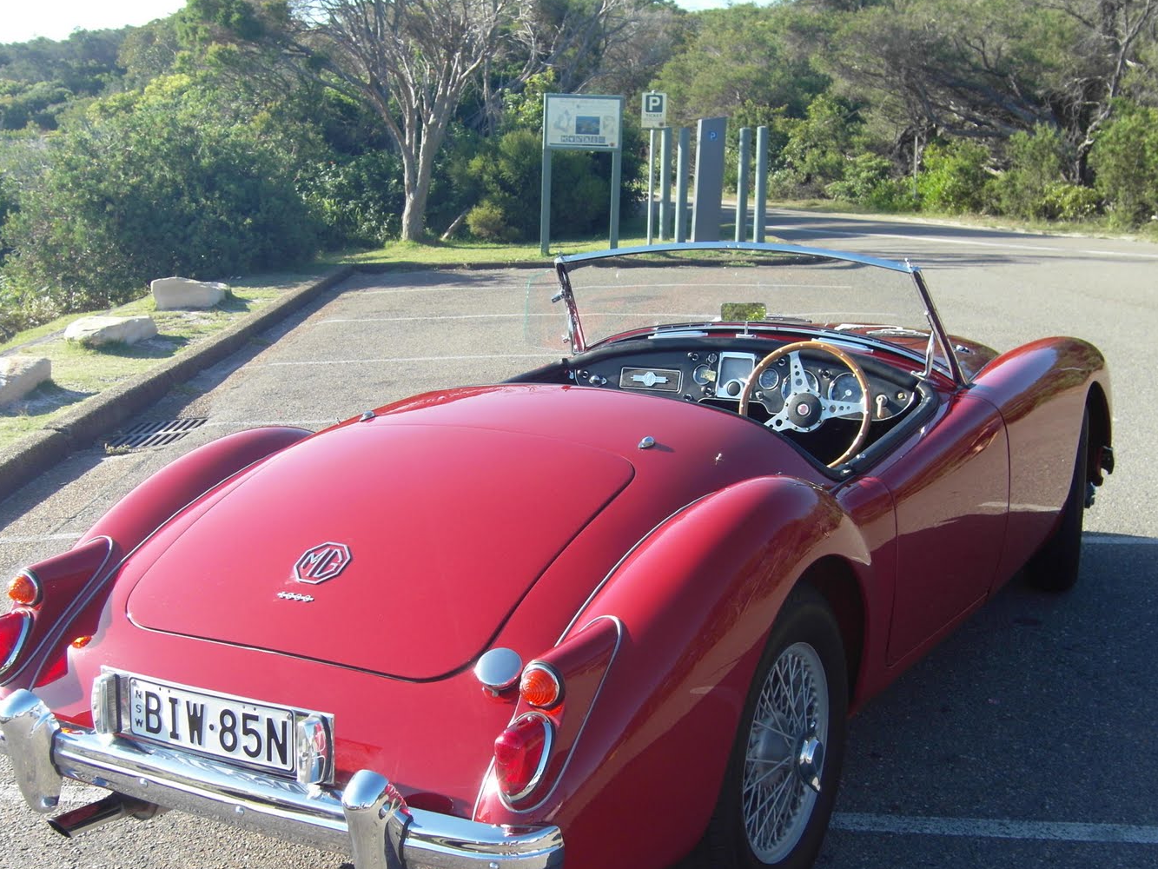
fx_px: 1405
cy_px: 510
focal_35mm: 42
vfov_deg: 34.3
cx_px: 592
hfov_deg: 44.8
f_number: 3.3
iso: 80
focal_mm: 7.5
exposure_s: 1/400
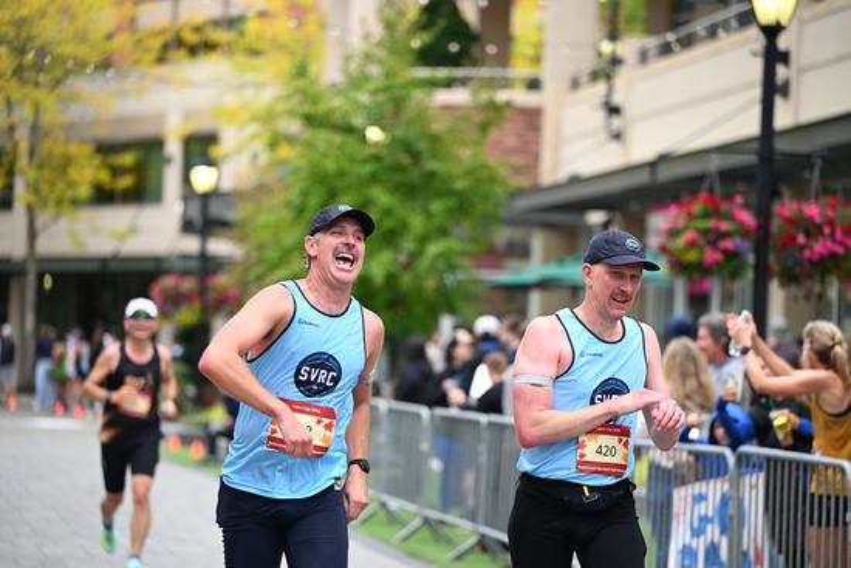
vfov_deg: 10.6
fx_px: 3074
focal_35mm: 130
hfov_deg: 15.8
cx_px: 426
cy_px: 284
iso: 1250
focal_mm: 130
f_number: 2.8
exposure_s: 1/2000
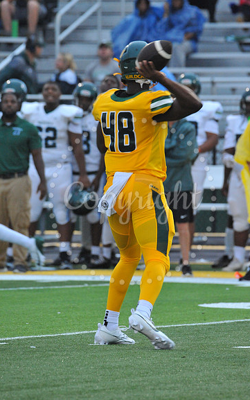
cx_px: 132
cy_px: 200
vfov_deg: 3.4
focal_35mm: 614
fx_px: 6688
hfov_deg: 2.1
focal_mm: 600
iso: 6400
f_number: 11
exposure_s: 1/200
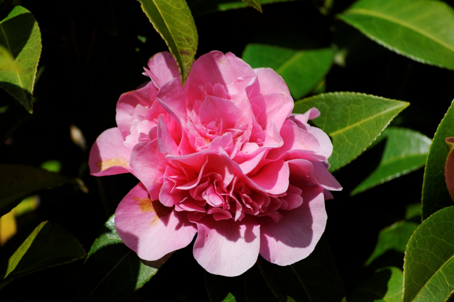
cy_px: 151
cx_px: 227
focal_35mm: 300
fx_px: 3778
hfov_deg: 6.9
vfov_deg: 4.6
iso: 200
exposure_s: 1/1600
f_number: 5.6
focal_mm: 200
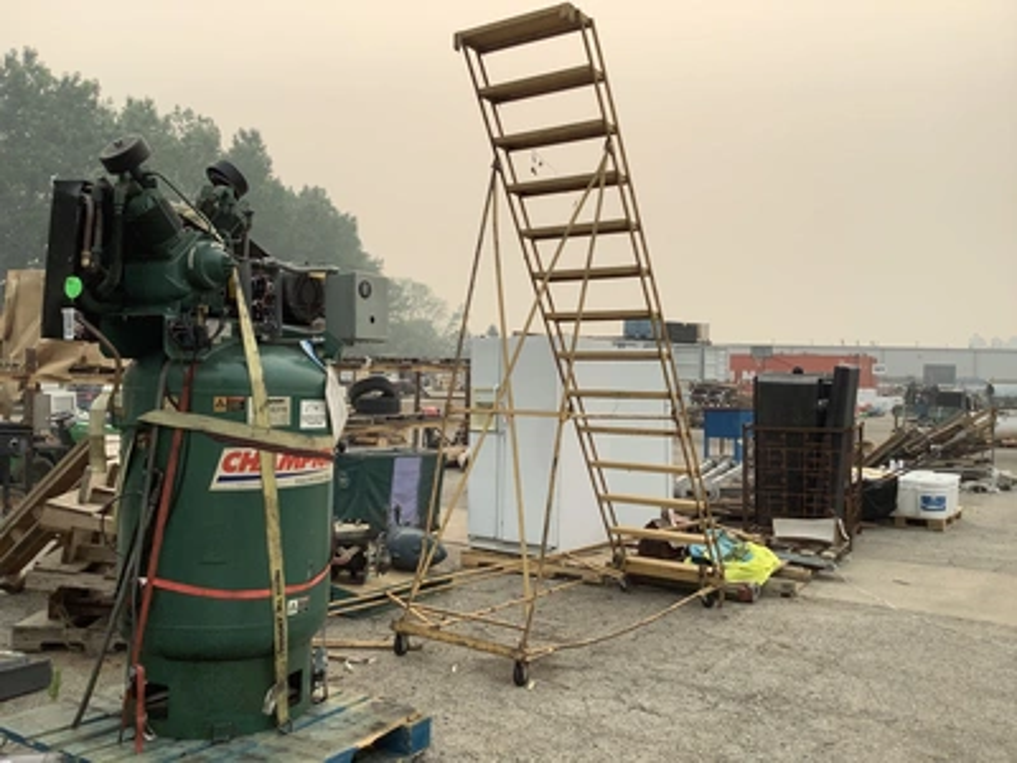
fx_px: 911
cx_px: 508
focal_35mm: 31
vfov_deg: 45.4
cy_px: 382
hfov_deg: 58.4
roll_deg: -1.8
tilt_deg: -2.1
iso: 25
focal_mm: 3.3
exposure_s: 1/959
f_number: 2.4
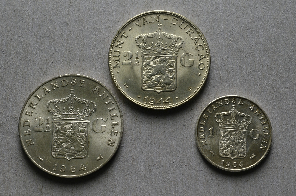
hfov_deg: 32.0
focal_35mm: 63
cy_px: 98
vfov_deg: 21.5
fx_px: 517
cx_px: 148
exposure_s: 1/250
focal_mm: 42
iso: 400
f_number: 14
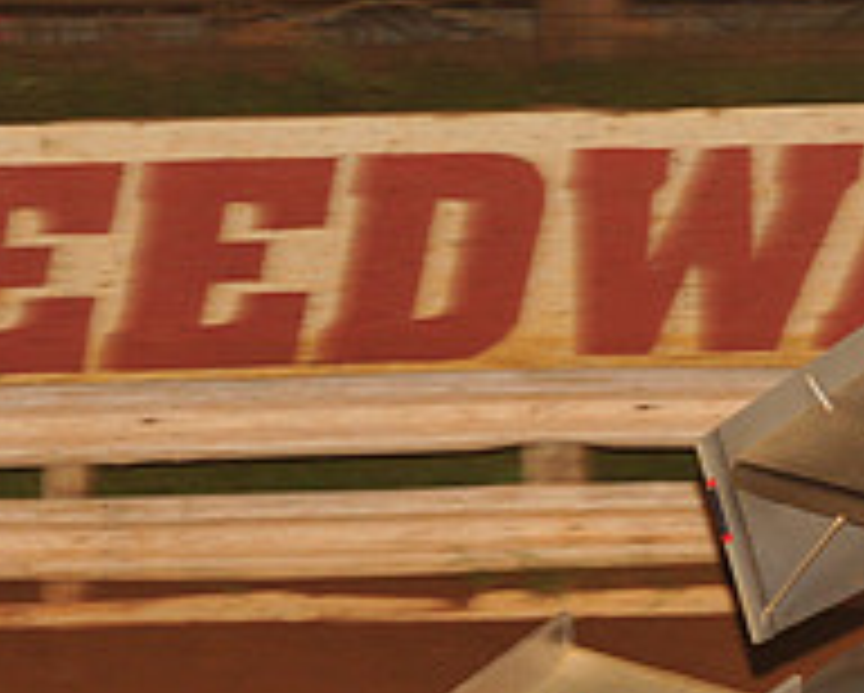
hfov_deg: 5.7
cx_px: 873
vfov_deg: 4.6
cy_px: 554
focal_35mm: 340
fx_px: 8703
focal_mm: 120
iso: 1000
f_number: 6.3
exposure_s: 1/320
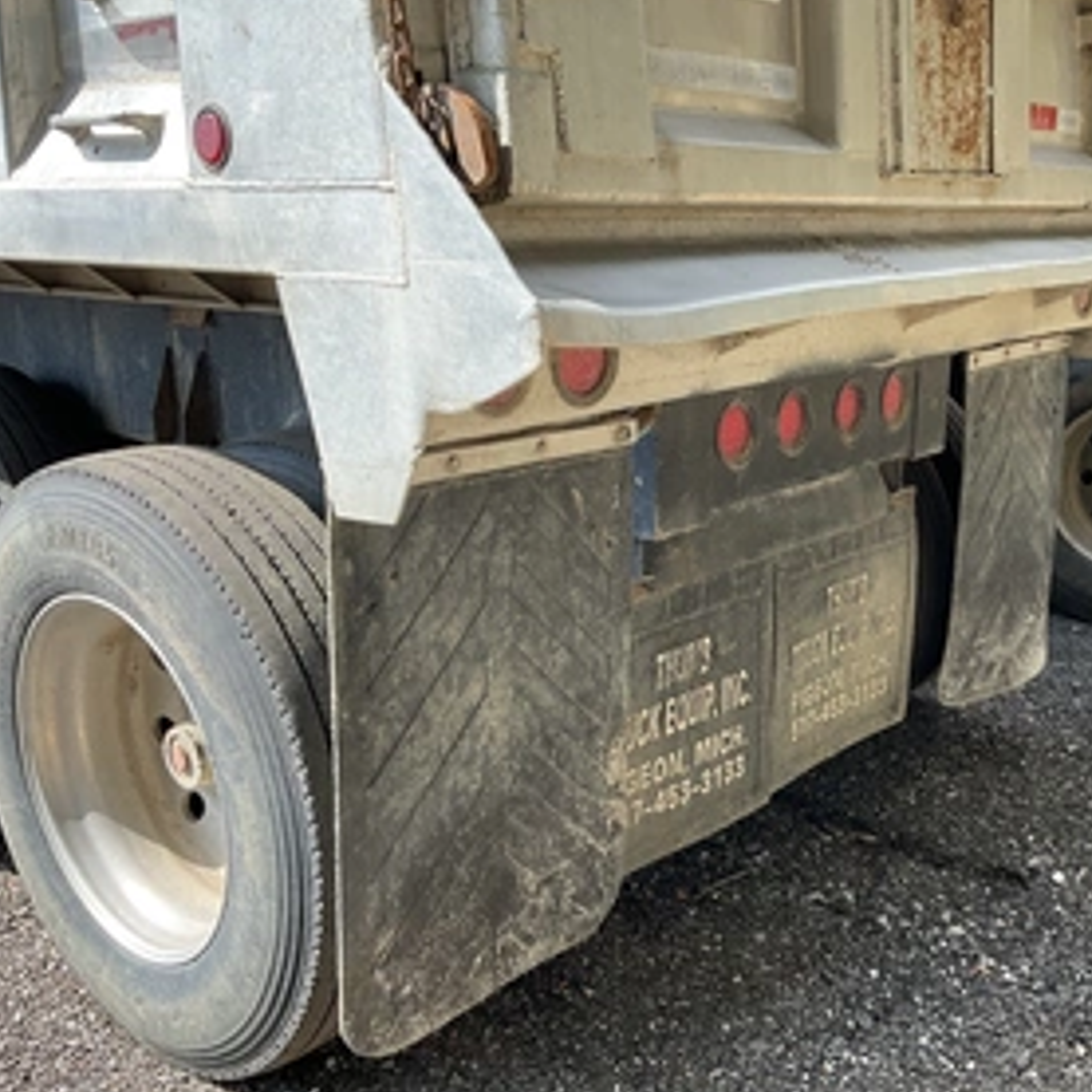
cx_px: 686
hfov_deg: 44.5
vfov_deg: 44.9
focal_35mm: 37
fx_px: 1321
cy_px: 548
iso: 25
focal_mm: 3
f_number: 1.8
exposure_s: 1/327
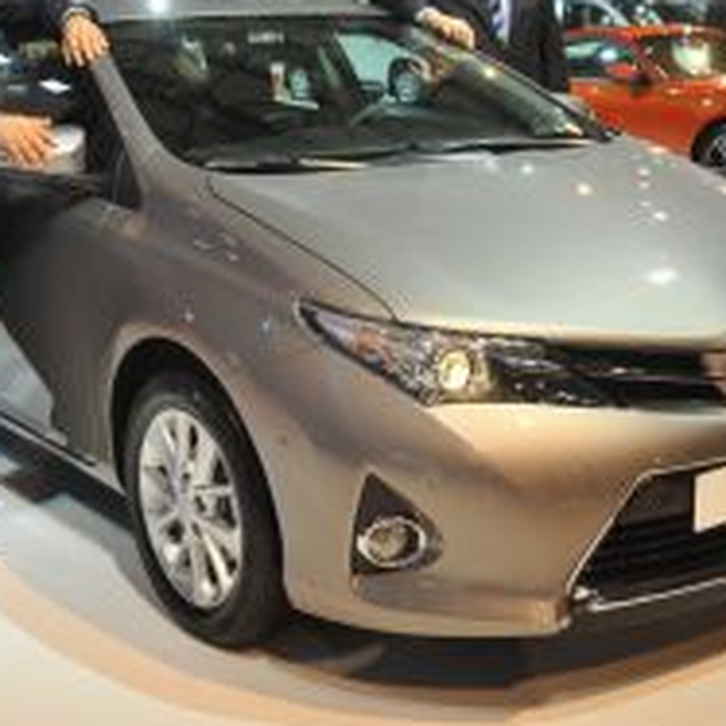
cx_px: 349
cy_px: 217
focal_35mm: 58
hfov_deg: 29.5
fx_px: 1376
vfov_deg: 29.3
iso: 800
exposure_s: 1/160
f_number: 6.3
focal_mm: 32
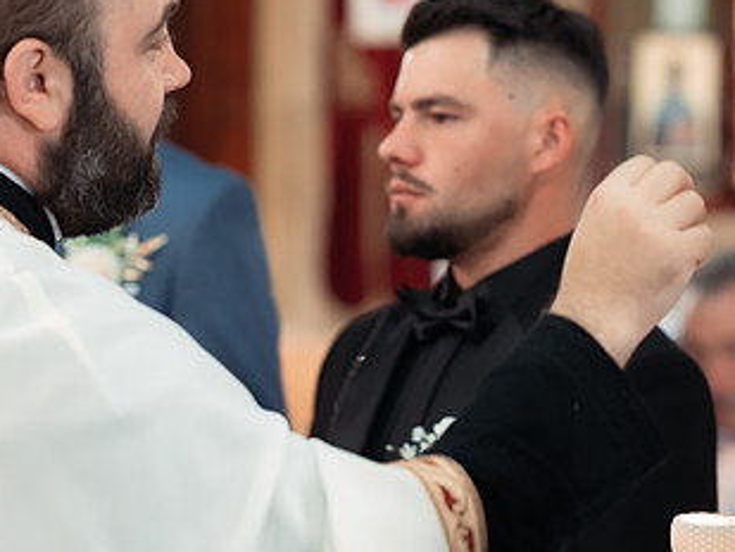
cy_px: 292
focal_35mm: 168
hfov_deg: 11.7
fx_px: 3569
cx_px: 571
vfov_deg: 8.8
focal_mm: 85
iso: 1600
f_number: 2.2
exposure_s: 1/320
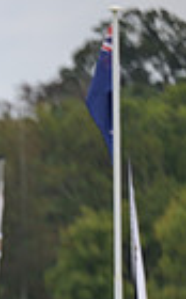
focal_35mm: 845
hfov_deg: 1.5
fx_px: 6882
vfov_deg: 2.5
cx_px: -344
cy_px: 390
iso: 220
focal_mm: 200
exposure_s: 1/1250
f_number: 3.2
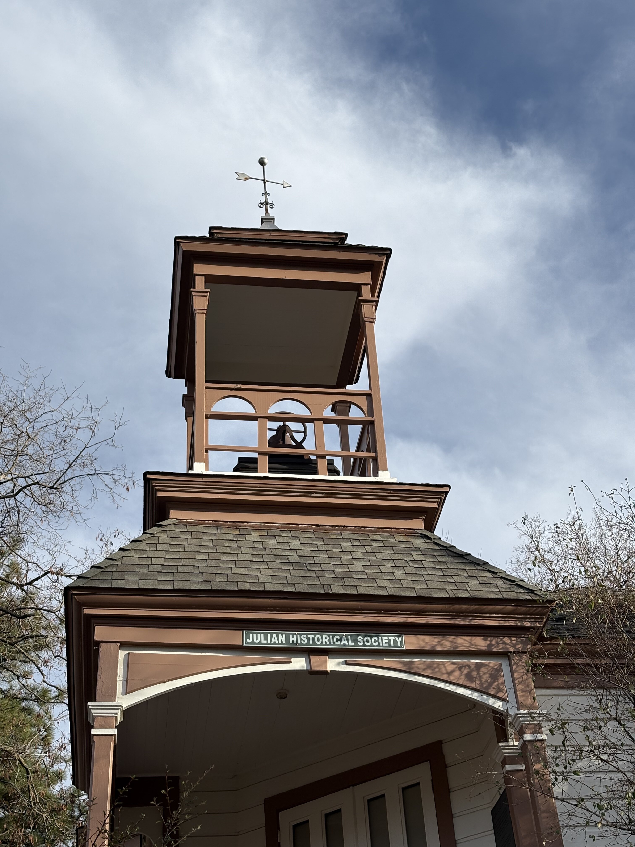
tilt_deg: +37.9
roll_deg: +5.0
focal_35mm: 52
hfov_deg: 28.0
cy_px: 424
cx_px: 318
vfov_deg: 36.8
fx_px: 1272
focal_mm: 5.96
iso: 32
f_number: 1.6
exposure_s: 1/2283
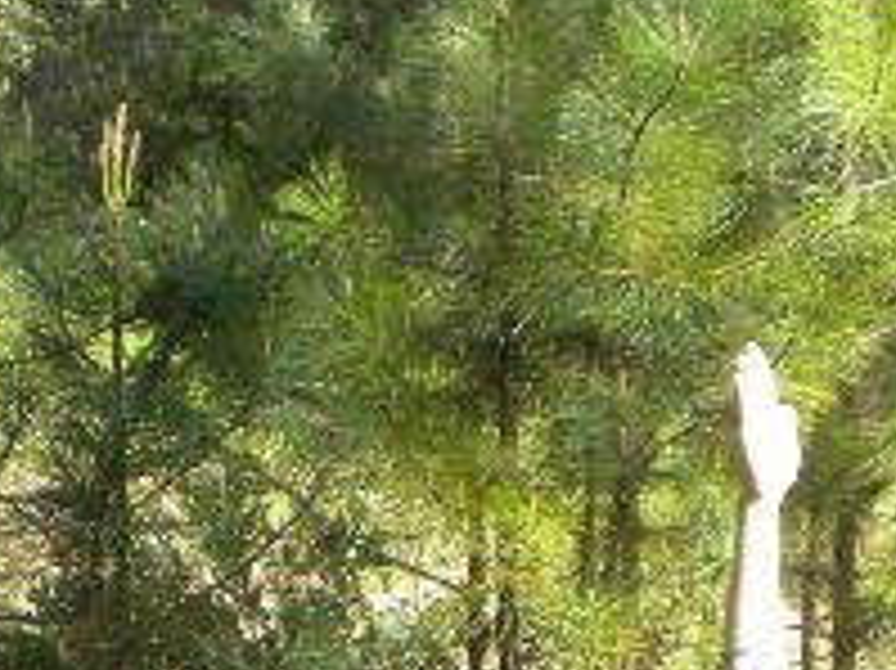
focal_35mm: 149
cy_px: 1183
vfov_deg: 9.5
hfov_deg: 13.3
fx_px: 3854
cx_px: 401
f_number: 3.5
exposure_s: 1/500
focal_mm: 6.6
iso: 360
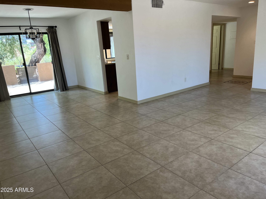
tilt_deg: -14.1
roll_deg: +3.9
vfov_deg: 53.1
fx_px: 200
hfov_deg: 67.3
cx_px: 133
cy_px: 100
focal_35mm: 26
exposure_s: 1/120
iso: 64
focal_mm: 5.1
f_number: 1.6
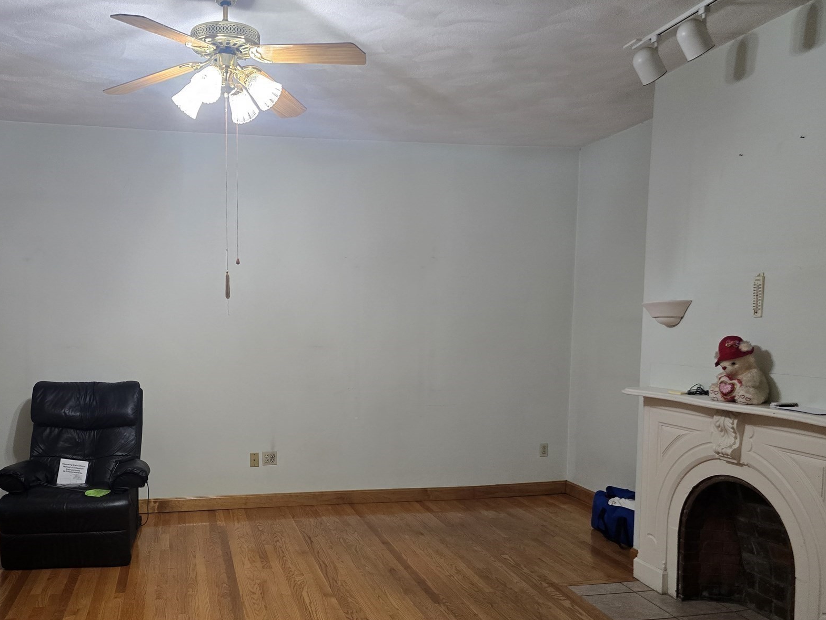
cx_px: 322
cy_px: 391
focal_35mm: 30
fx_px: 716
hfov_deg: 59.4
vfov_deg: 46.4
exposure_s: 1/120
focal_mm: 6.3
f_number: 1.7
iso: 500
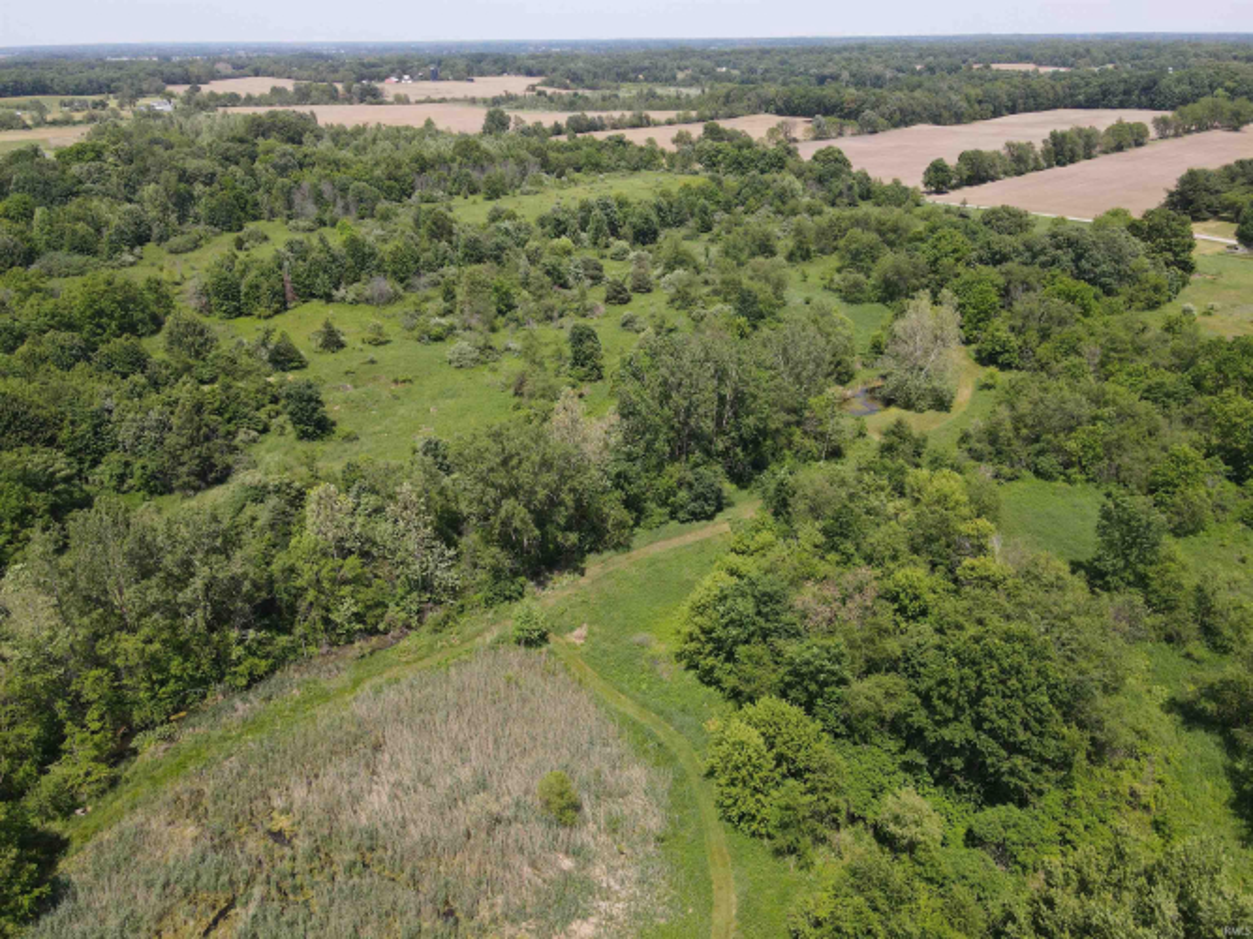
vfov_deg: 56.8
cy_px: 470
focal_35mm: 24
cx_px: 626
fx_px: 869
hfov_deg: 71.6
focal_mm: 4.5
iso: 100
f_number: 2.8
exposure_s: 1/400
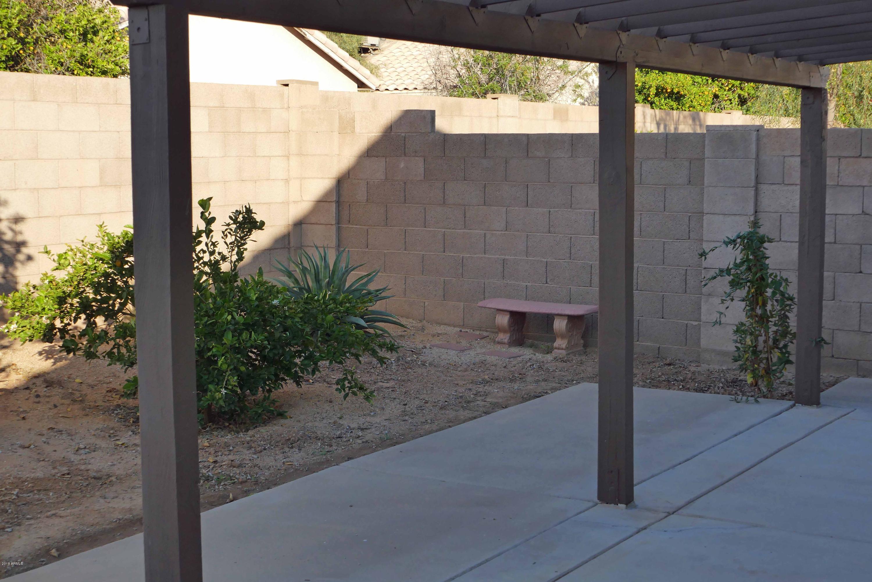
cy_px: 291
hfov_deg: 36.9
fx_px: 1308
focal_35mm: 54
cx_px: 436
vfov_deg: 25.1
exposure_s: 1/160
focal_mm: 19.84
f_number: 6.3
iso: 200
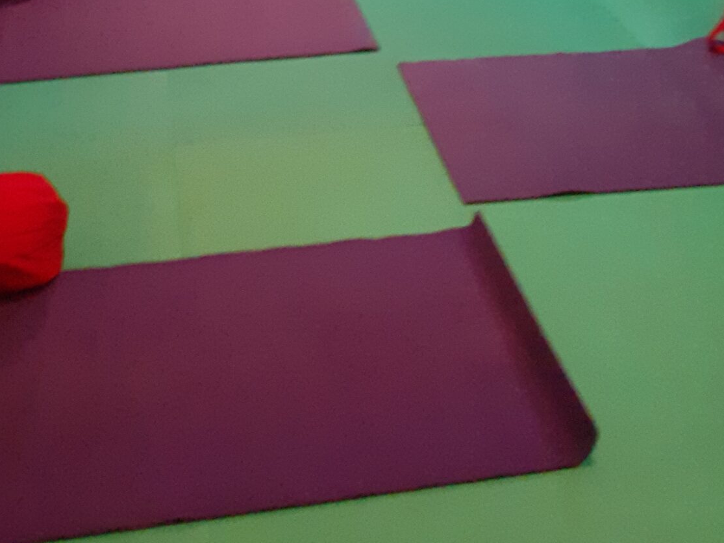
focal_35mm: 62
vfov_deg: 21.9
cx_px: 349
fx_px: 1297
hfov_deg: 31.2
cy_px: -107
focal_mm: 3.6
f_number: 1.9
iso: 500
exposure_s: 1/20
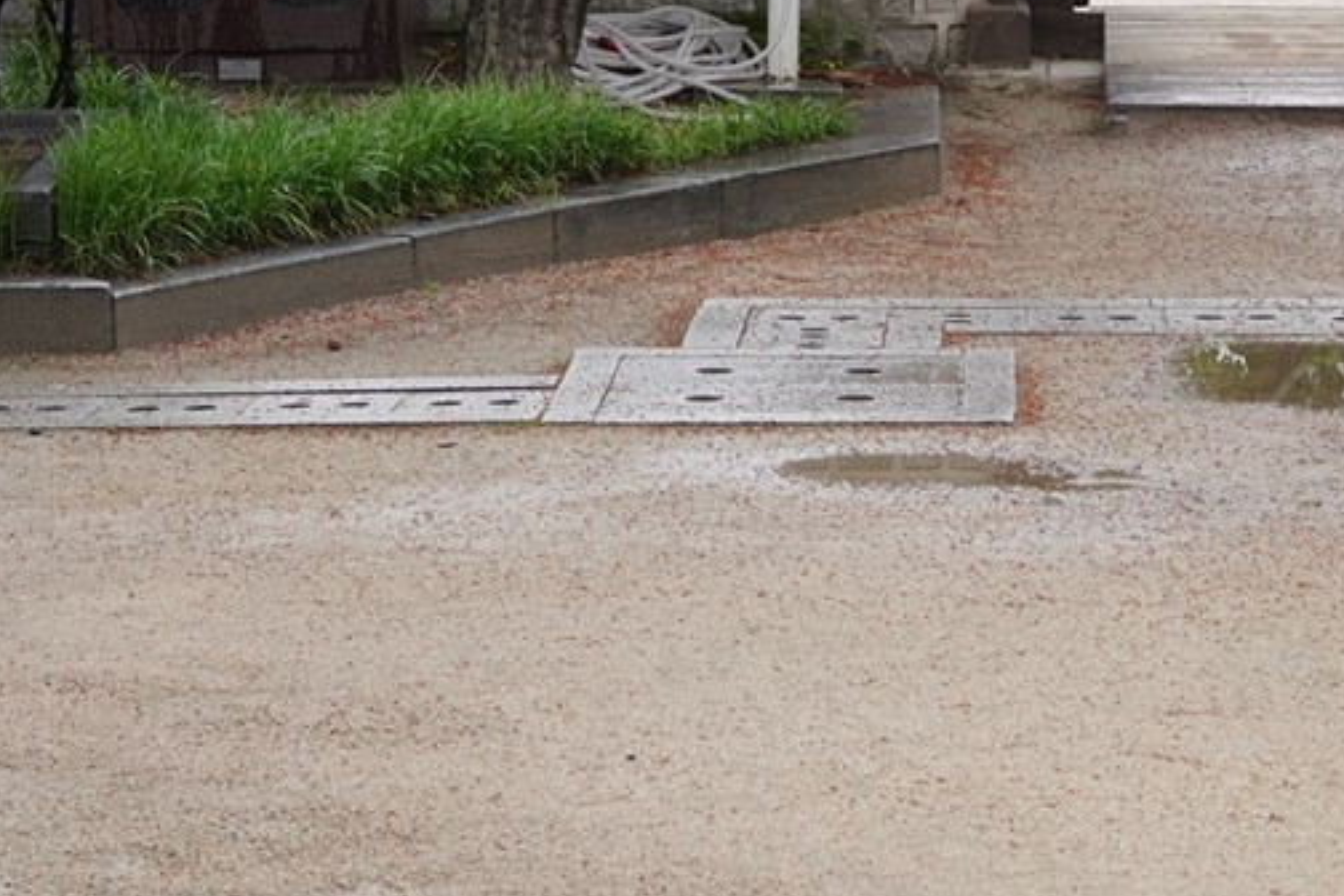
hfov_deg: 14.8
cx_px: 693
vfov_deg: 9.6
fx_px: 5189
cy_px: -483
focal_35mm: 139
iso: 400
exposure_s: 1/100
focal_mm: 35
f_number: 6.3
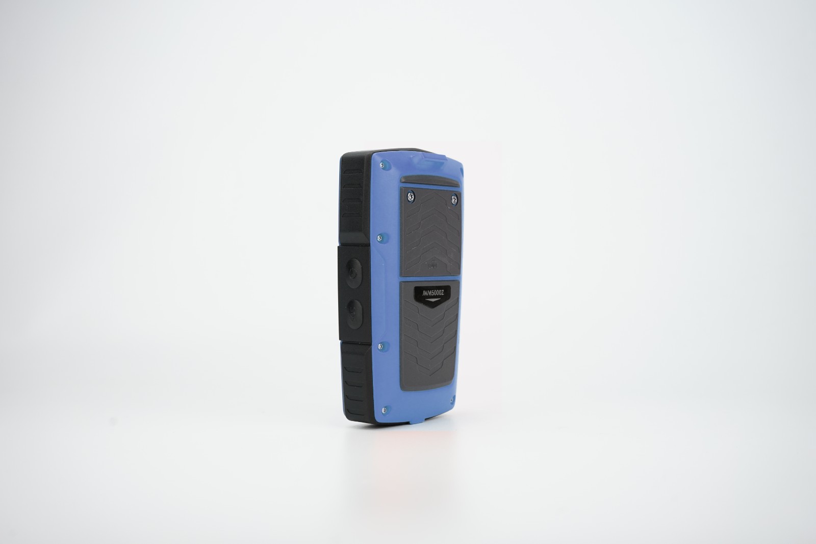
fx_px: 1020
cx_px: 408
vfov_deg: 29.9
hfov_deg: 43.6
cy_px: 272
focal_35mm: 45
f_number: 8
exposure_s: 1/60
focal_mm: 45
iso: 250
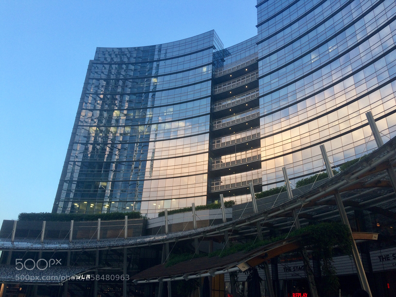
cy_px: 148
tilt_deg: +27.5
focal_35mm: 29
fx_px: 332
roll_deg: -2.4
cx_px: 198
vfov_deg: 48.2
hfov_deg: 61.7
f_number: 2.2
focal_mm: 4.15
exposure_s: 1/100
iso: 32
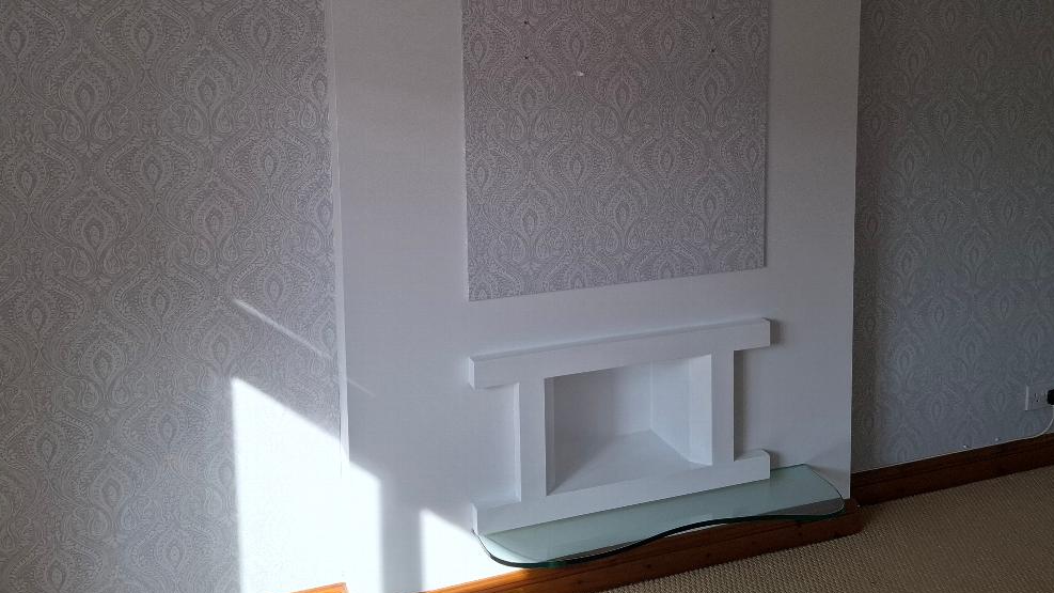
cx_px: 515
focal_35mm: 33
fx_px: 922
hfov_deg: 59.5
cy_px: 145
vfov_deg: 34.8
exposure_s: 1/155
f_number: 1.8
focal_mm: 5.54
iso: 50
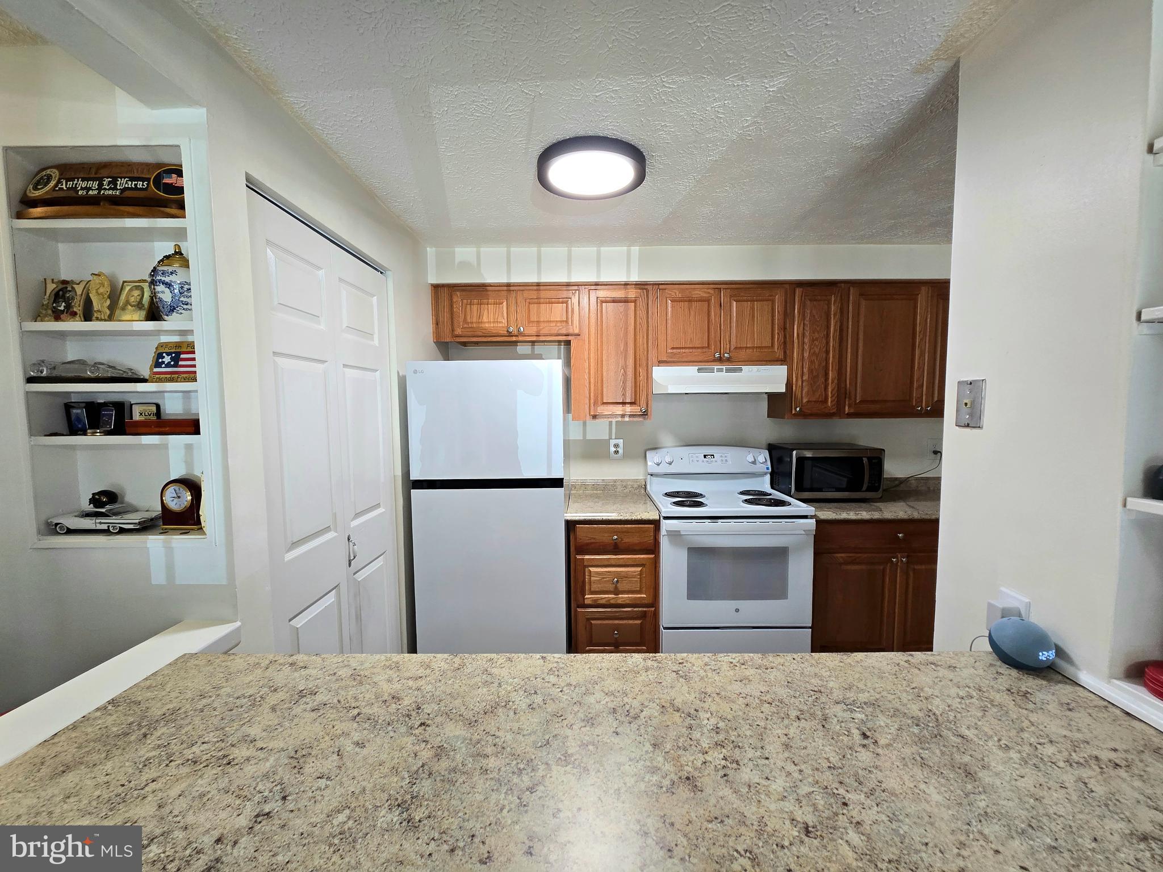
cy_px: 436
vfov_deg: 89.9
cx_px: 582
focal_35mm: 13
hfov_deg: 106.2
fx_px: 437
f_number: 2.2
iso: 125
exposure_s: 1/60.2
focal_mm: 2.2
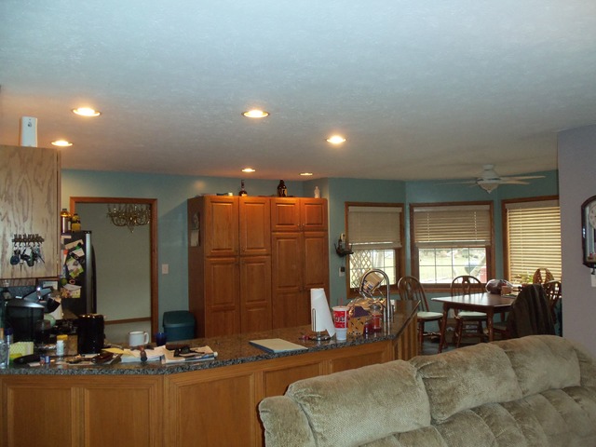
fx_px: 499
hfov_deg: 61.7
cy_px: 224
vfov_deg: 48.2
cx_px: 298
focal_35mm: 29
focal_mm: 5.2
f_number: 3.4
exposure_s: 1/30
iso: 125
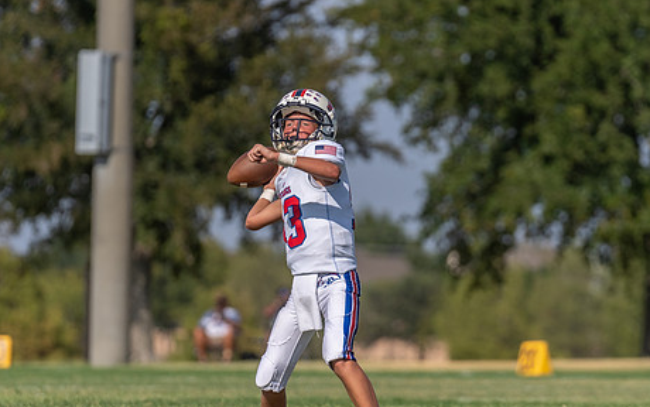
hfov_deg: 5.3
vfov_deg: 3.3
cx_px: 330
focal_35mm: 397
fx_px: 7036
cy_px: 239
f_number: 3.5
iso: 100
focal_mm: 200
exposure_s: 1/2500
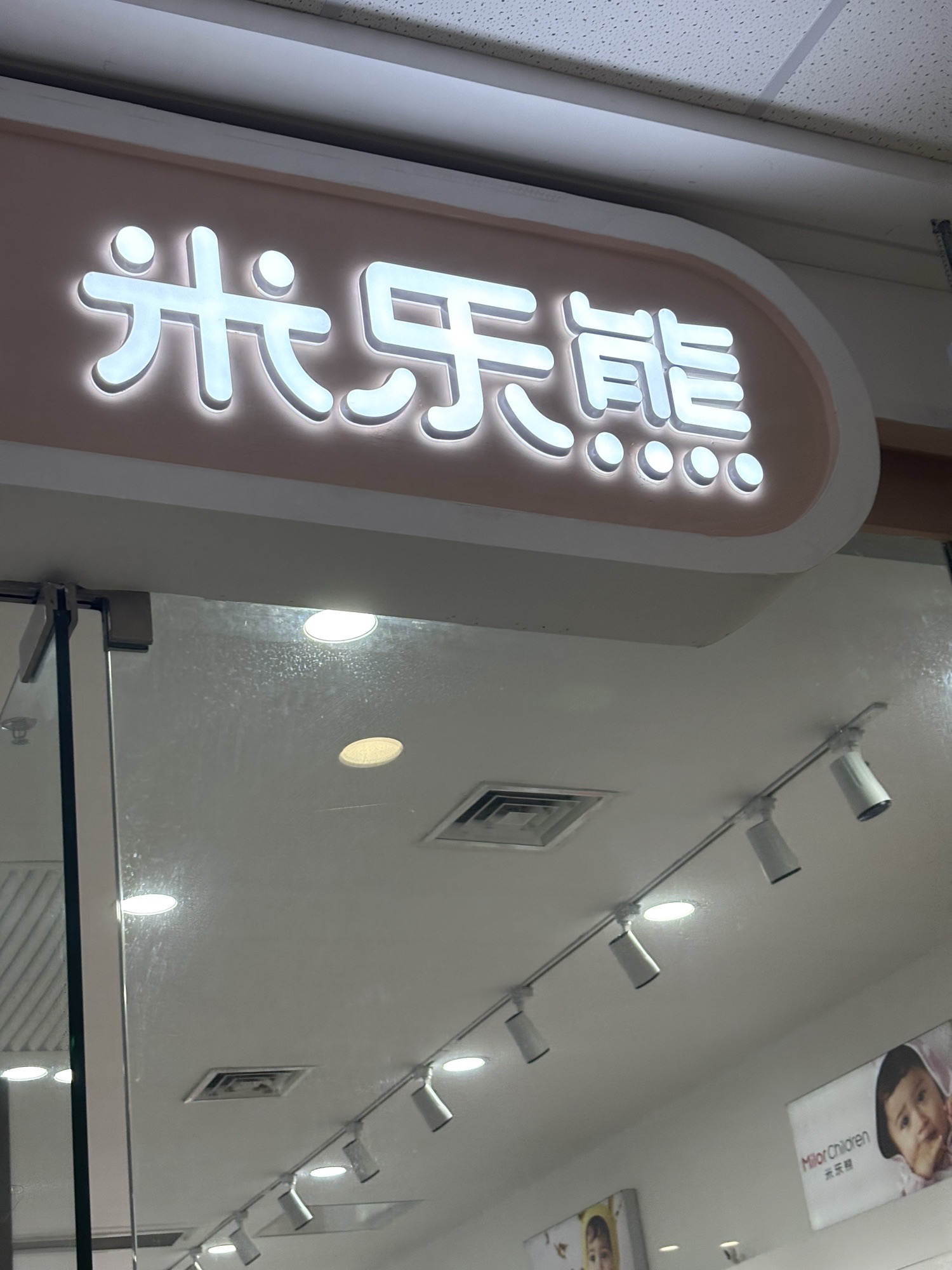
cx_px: 476
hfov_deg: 28.0
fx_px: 1907
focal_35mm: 52
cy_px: 635
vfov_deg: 36.8
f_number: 1.6
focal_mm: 5.96
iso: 25
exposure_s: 1/142
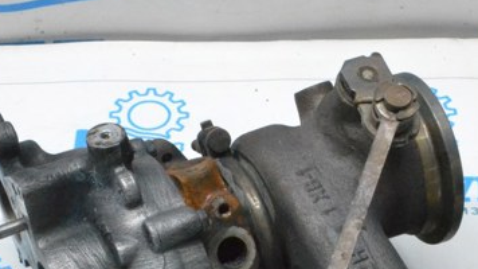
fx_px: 1254
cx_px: 281
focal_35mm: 99
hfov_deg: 21.6
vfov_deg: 12.1
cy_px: 265
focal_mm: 35
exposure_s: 1/50
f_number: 18
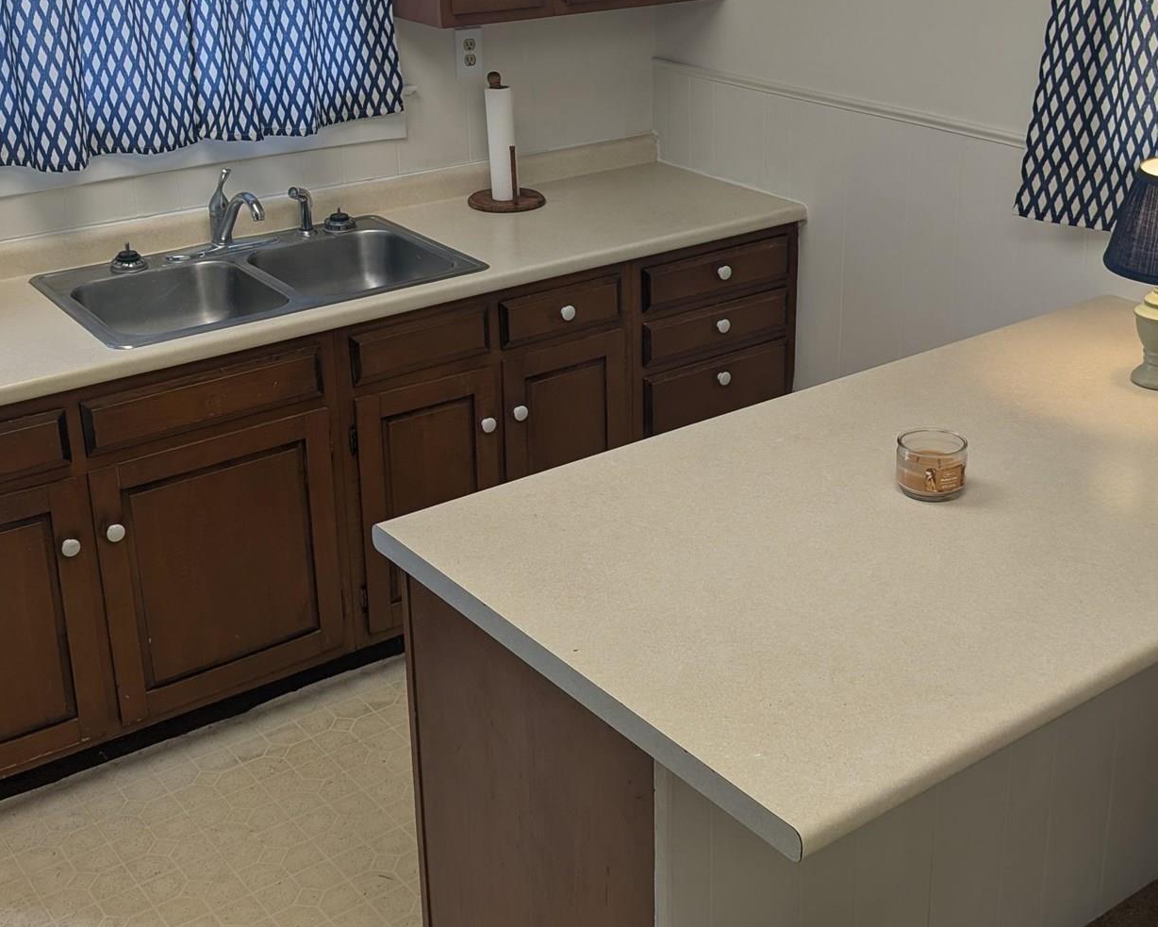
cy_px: 295
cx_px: 668
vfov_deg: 33.8
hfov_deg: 41.9
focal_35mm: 44
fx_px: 1508
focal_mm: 6.9
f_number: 1.68
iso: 22
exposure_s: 1/120
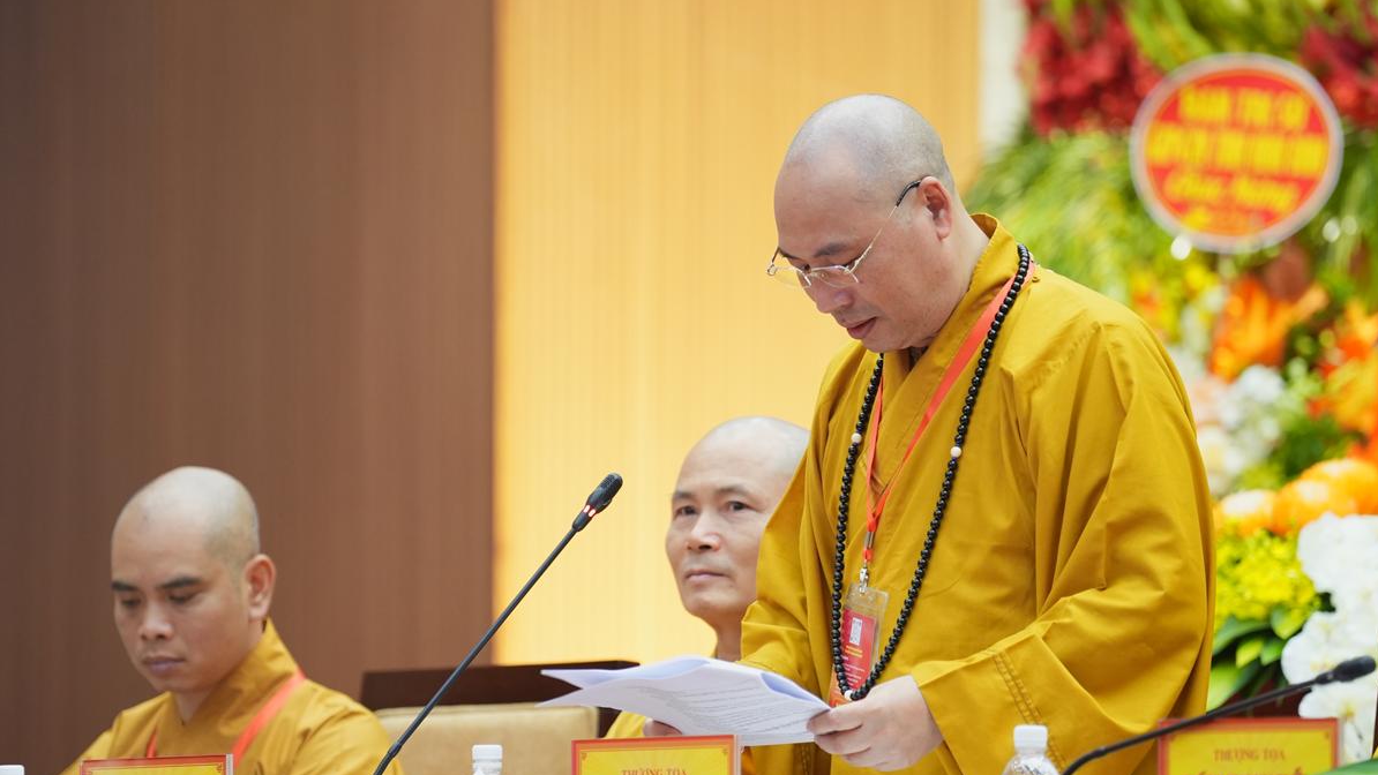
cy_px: 421
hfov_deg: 8.3
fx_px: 9501
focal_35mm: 260
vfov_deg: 4.7
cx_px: 691
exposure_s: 1/125
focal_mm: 165
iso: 1600
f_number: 2.8
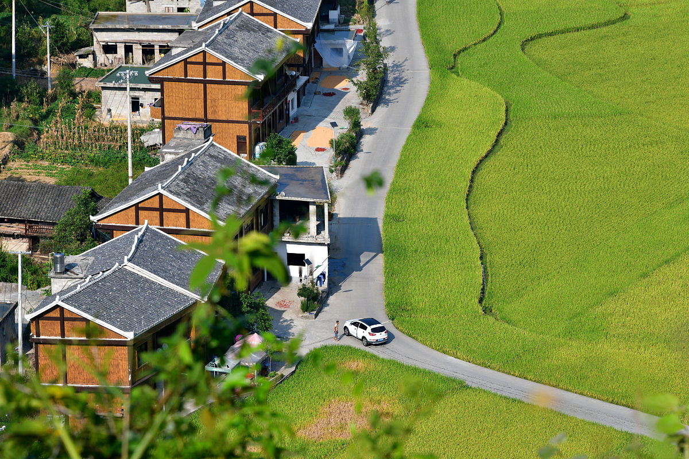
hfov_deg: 10.3
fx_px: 3827
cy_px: 230
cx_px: 344
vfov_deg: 6.9
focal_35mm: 200
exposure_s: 1/640
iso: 400
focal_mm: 200
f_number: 13
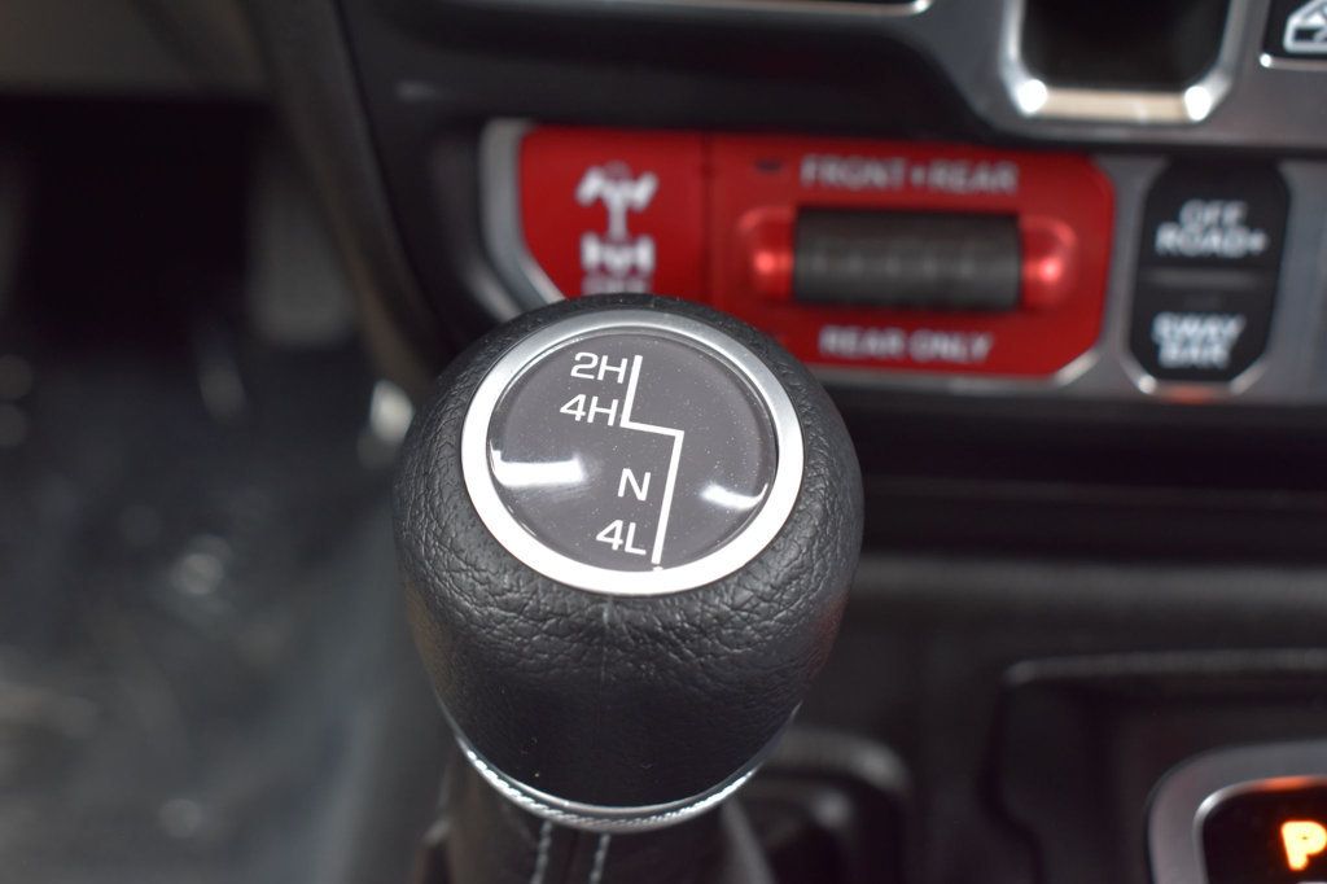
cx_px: 664
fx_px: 1934
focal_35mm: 52
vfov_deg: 25.7
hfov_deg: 37.9
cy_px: 442
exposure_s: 1/40
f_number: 7.1
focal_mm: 35
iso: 400
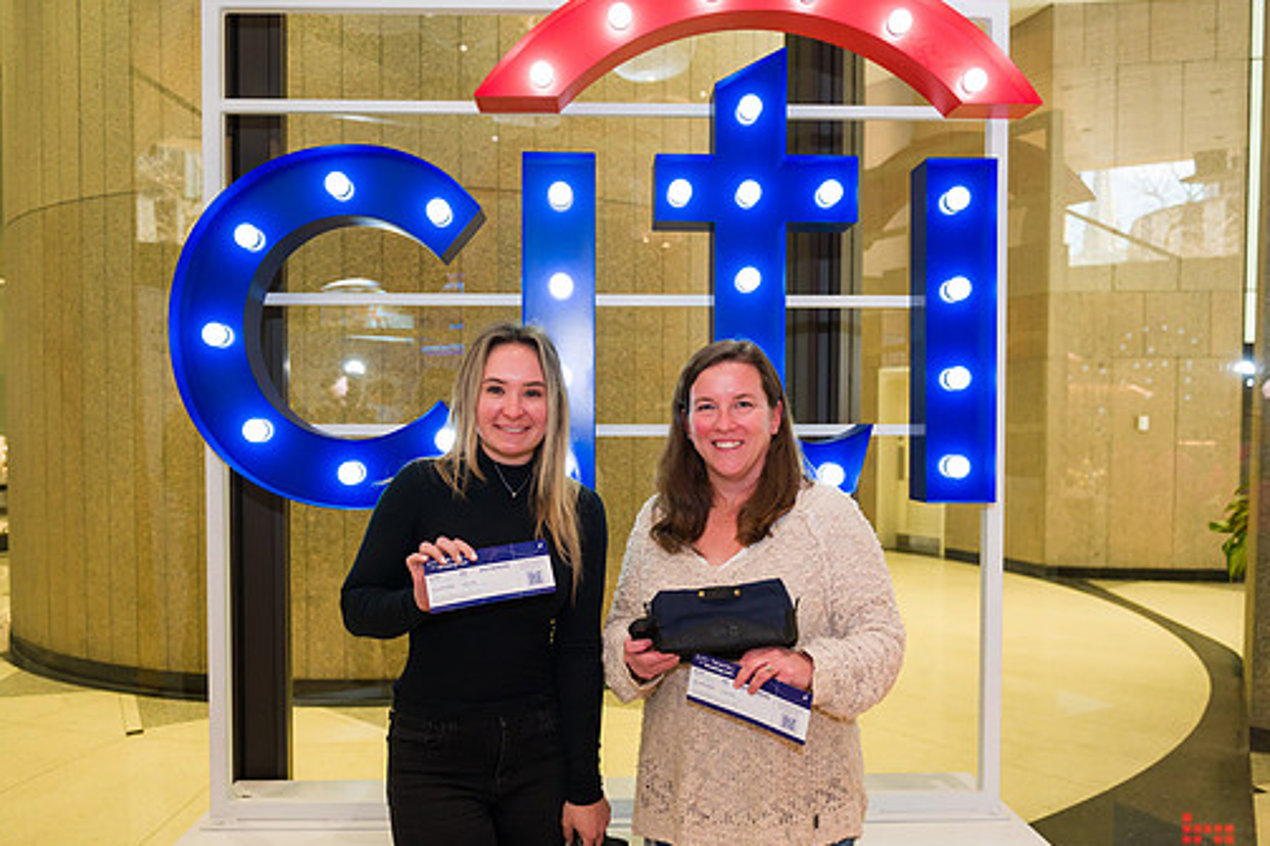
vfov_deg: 43.5
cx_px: 629
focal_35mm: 30
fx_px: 1058
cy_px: 457
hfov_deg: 61.9
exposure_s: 1/200
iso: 1600
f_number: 4
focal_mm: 26
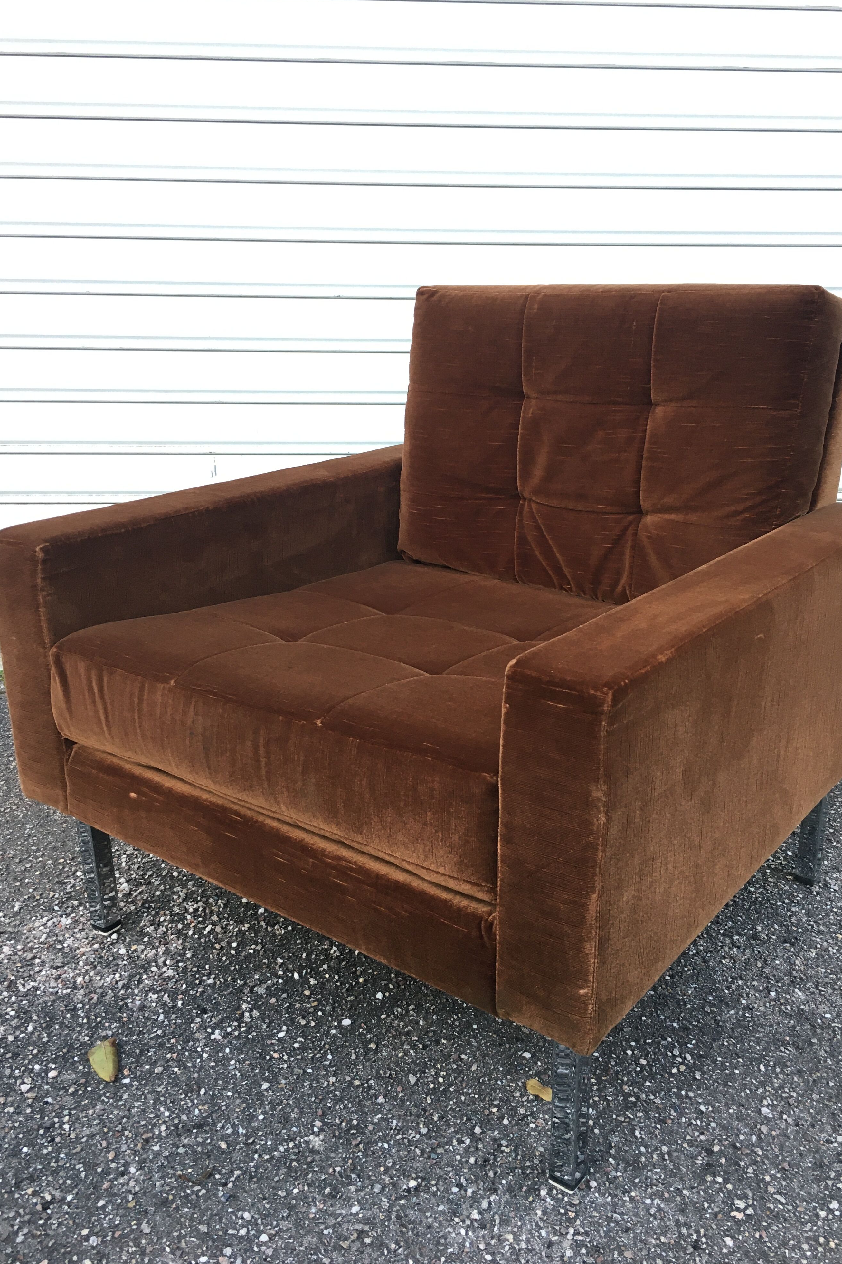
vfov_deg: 60.3
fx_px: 1088
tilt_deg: -17.0
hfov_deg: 42.3
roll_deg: -0.9
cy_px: 625
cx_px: 470
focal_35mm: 31
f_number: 2.2
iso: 40
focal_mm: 4.15
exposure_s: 1/33
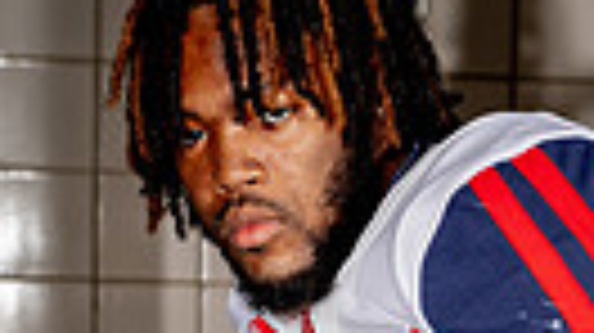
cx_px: 342
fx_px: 3085
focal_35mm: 196
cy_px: 878
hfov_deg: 11.0
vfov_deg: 5.9
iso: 100
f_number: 6.3
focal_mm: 55
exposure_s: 1/125
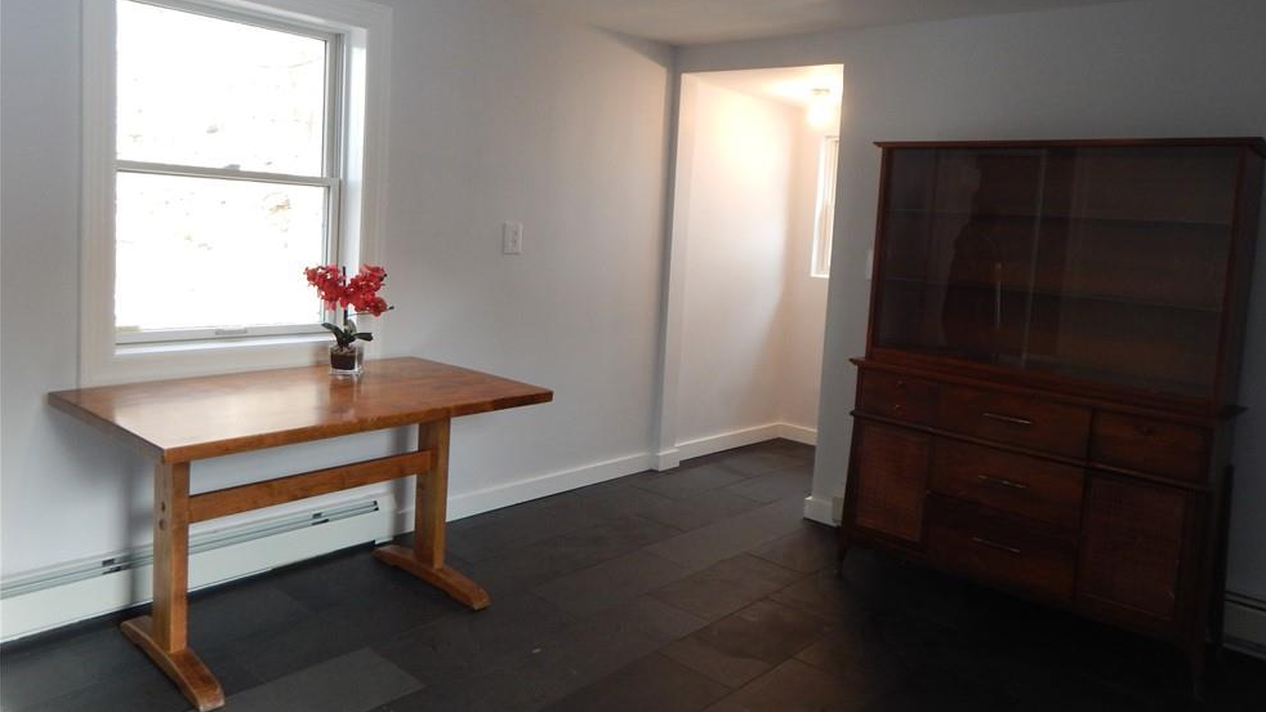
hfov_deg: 74.0
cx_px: 659
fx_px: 839
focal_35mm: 25
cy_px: 302
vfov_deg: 45.8
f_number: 3
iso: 220
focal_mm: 4
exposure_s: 1/30
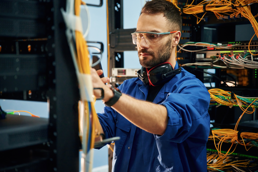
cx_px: 129
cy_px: 86
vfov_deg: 19.5
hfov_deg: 28.8
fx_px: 502
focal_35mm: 70
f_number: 2.8
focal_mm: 70
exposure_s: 1/200
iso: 2500
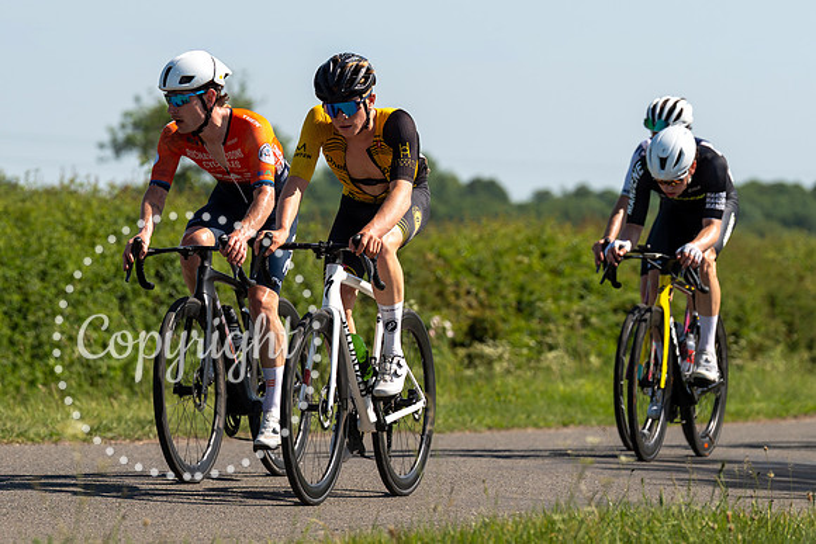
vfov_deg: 5.2
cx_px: 350
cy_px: 91
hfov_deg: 7.8
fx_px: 6006
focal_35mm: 265
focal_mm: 159
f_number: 4.5
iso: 100
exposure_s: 1/1250
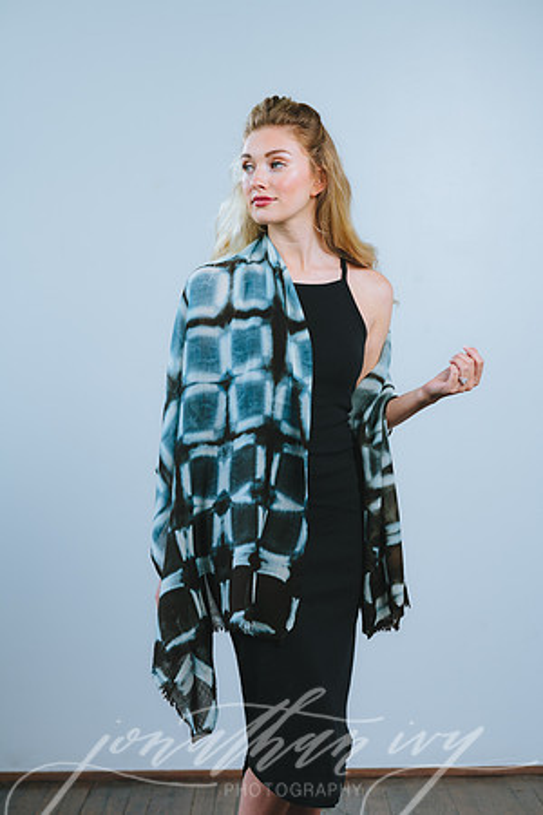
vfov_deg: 23.9
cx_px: 272
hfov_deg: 16.1
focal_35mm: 85
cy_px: 408
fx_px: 1923
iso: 100
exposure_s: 1/200
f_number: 4
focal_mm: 85
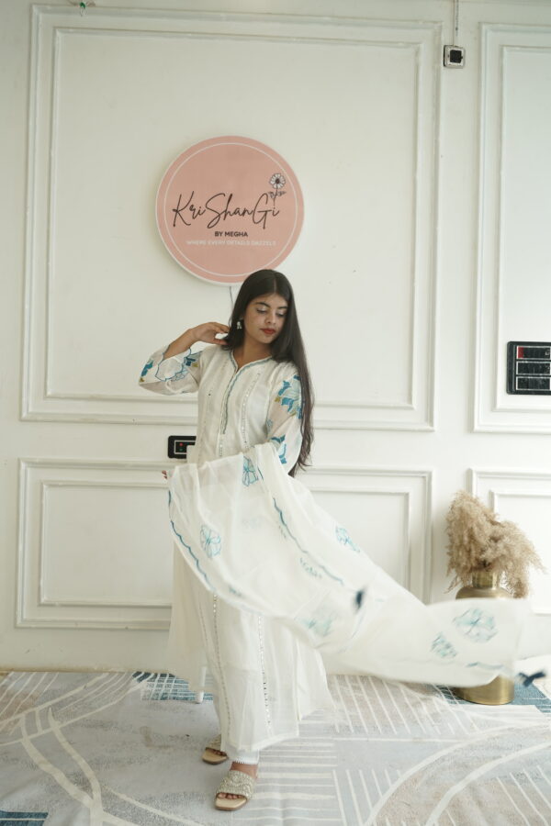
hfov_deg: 42.3
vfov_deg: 60.3
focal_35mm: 31
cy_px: 413
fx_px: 712
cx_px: 276
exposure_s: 1/100
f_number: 6.3
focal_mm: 31
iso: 250
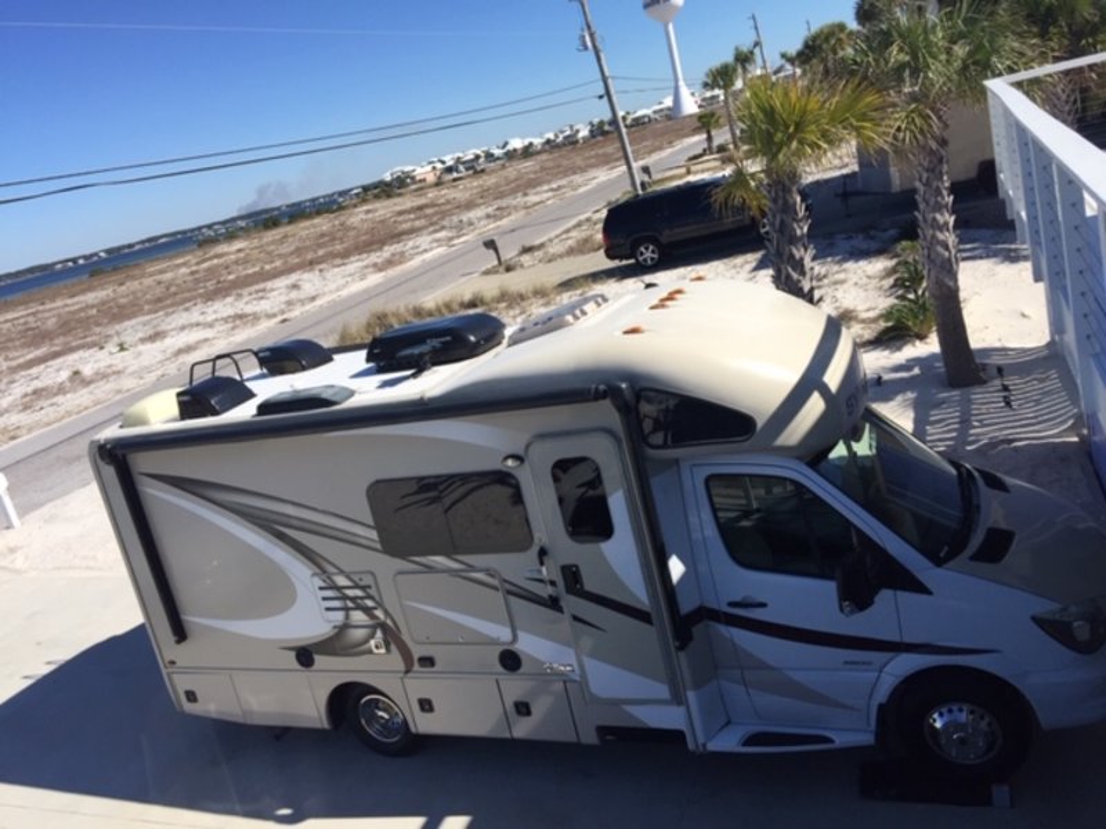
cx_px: 553
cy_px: 414
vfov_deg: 48.2
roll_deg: +14.0
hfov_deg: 61.7
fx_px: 927
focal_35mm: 29
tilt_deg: -15.9
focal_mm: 4.15
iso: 32
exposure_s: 1/2639
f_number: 2.2
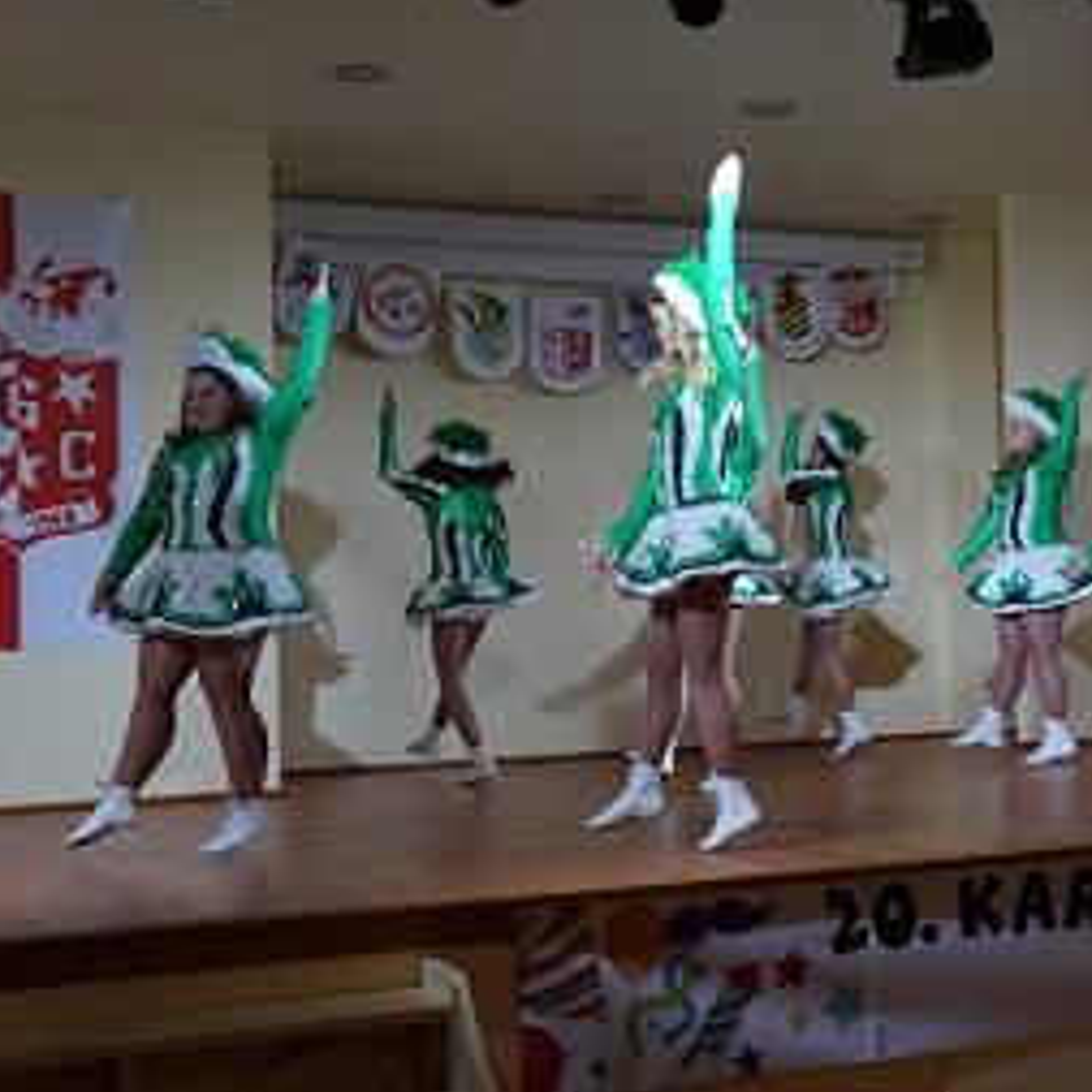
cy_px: 542
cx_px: 792
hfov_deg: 31.9
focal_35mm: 53
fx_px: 1879
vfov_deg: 32.4
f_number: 4
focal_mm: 27
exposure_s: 1/160
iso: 1600
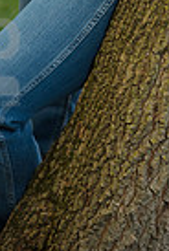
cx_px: 178
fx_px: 2410
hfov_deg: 4.0
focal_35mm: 344
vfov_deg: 5.9
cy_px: -141
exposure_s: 1/250
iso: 250
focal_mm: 105
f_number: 4.5
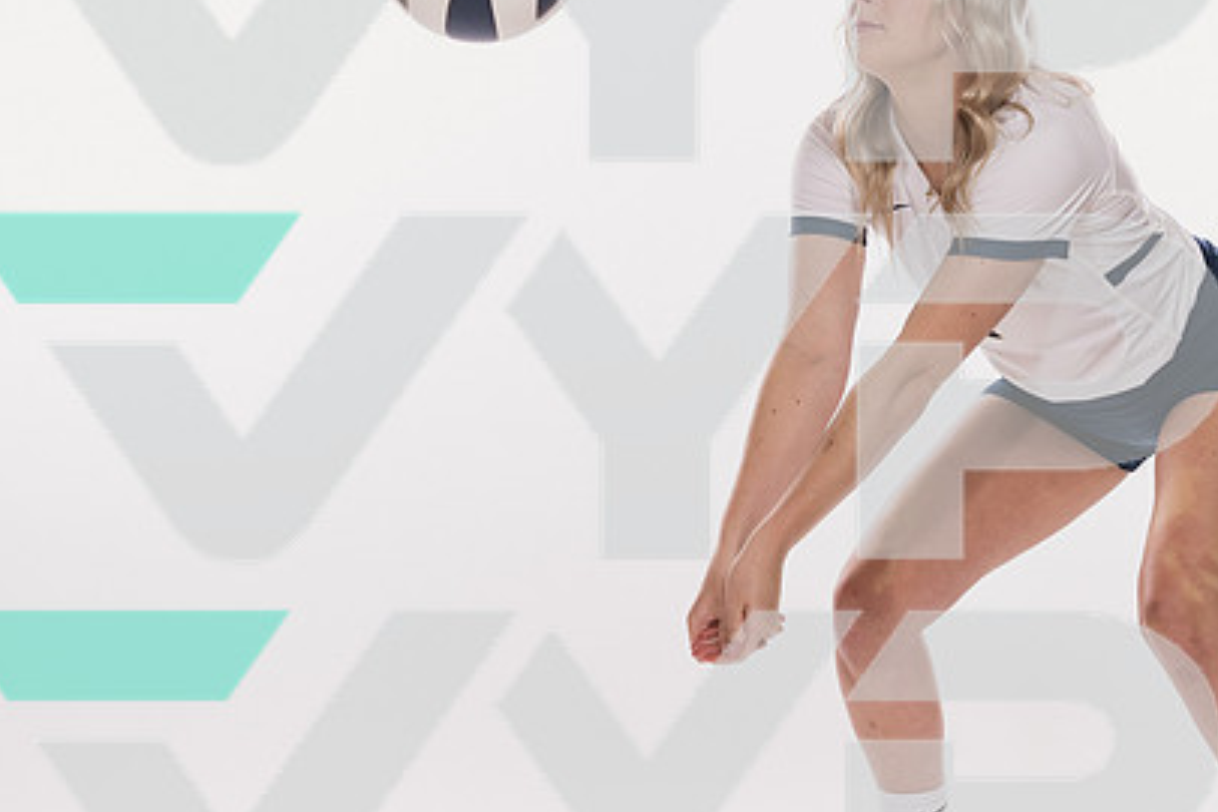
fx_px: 2909
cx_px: 815
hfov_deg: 23.5
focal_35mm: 86
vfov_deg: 15.9
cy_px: 359
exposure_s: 1/250
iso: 400
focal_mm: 46
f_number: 5.6
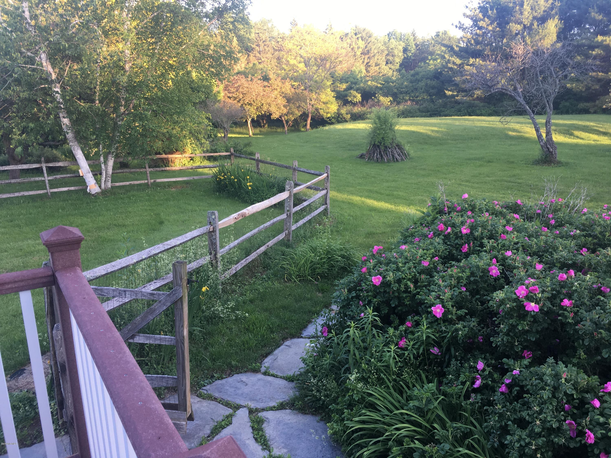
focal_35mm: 29
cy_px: 229
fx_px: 512
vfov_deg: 48.2
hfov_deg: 61.7
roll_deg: +1.0
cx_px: 306
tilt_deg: -15.5
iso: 25
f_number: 2.2
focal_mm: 4.15
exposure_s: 1/60
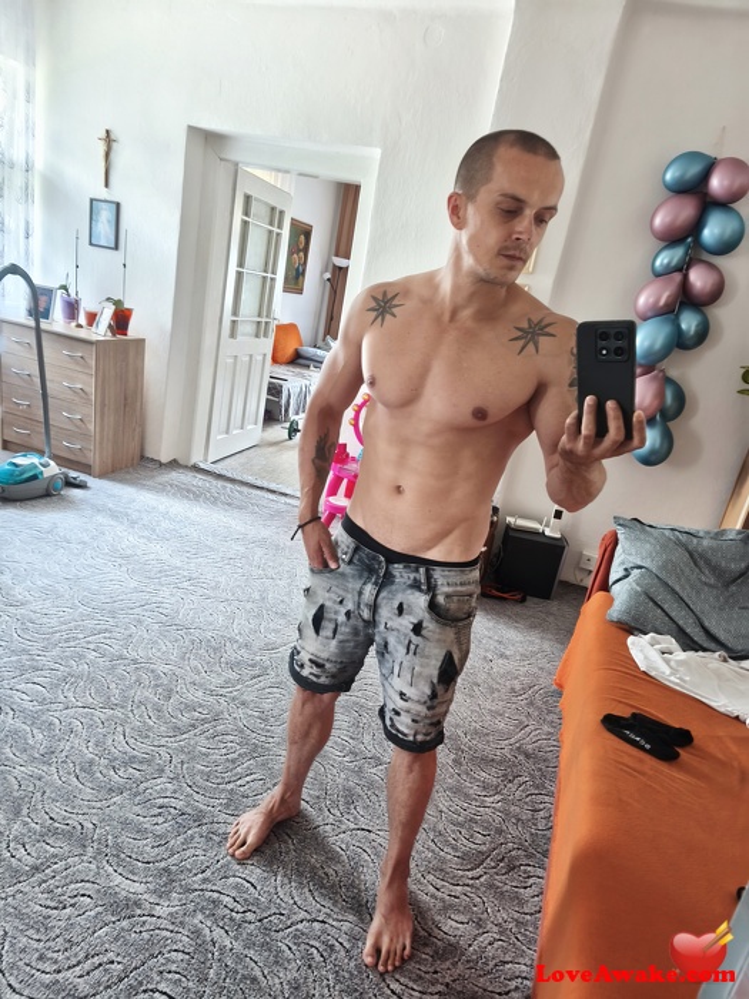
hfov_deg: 58.9
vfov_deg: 73.9
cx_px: 374
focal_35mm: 23
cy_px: 500
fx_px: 664
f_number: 1.7
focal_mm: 5.35
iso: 1250
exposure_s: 1/25
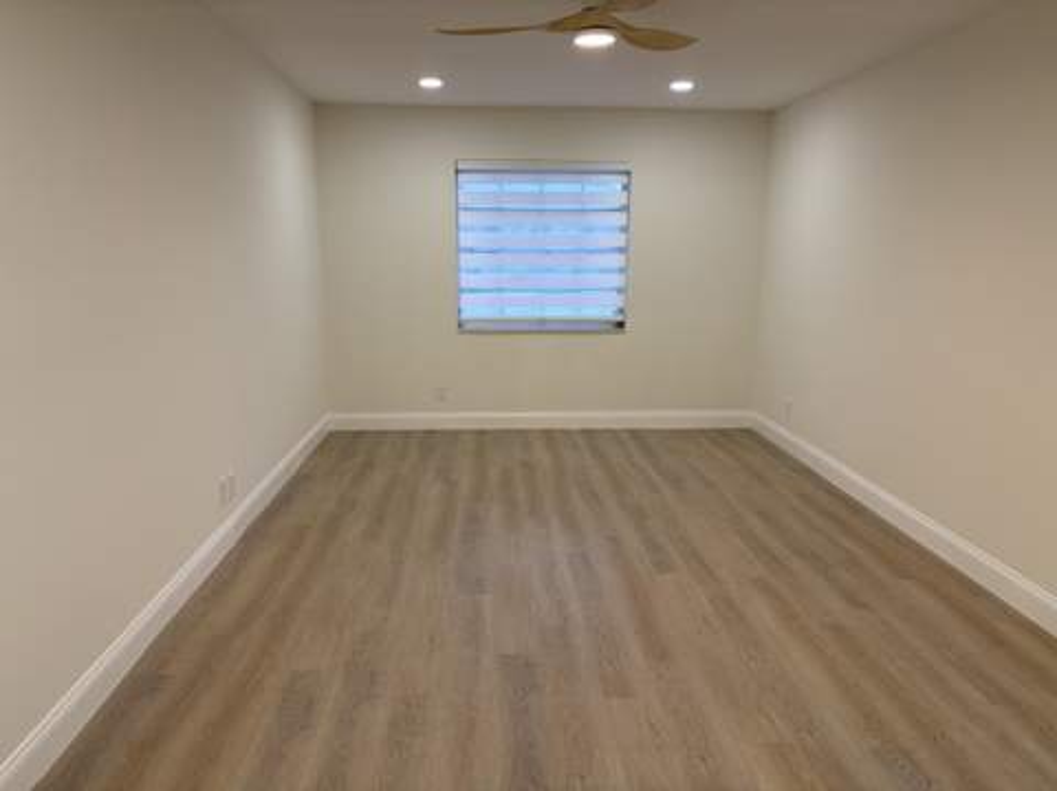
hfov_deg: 67.4
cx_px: 528
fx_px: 793
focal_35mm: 26
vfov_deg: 53.0
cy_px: 396
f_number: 1.6
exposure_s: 1/120
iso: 100
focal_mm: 5.96
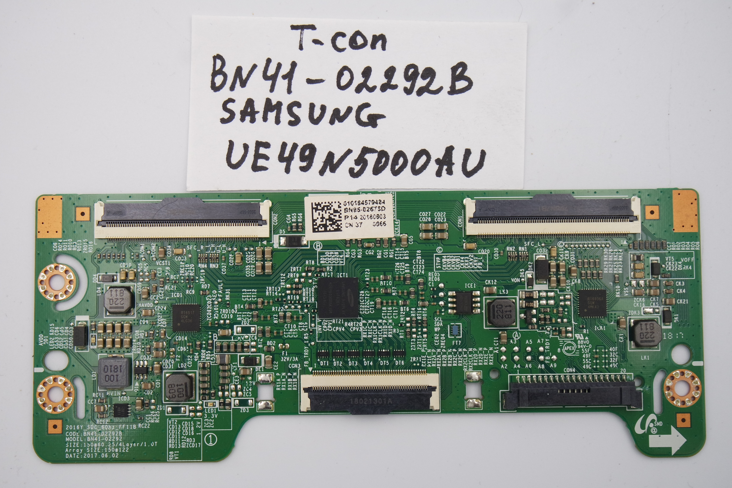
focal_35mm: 45
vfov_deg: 29.9
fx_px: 915
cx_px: 366
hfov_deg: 43.6
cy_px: 244
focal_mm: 17
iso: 160
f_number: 5
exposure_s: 1/125
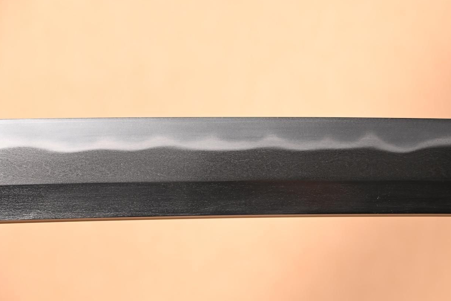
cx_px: 256
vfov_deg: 12.0
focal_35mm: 114
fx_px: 1428
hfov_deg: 17.9
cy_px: 160
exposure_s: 1/2
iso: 100
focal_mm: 66
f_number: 5
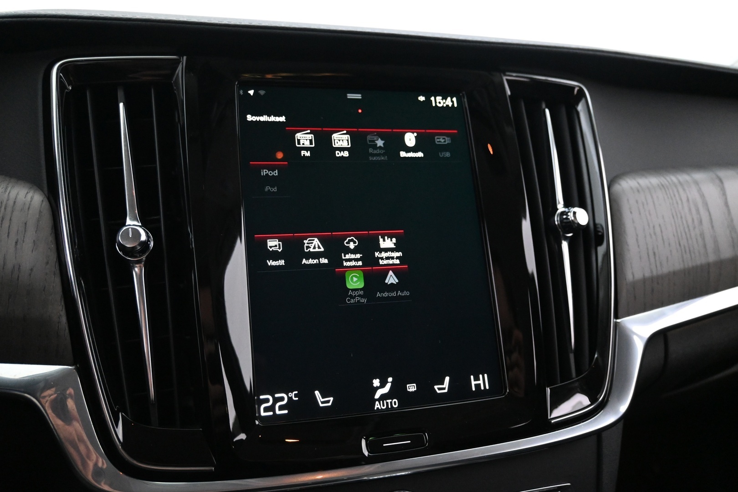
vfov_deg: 43.6
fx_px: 615
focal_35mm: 30
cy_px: 246
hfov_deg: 61.9
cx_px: 369
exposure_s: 1/30
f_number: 3.8
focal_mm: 20
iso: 4500
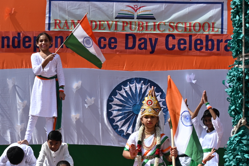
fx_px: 900
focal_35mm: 130
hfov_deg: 15.6
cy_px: 186
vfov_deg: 10.4
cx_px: 24
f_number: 10
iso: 100
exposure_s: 1/400
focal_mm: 30.5
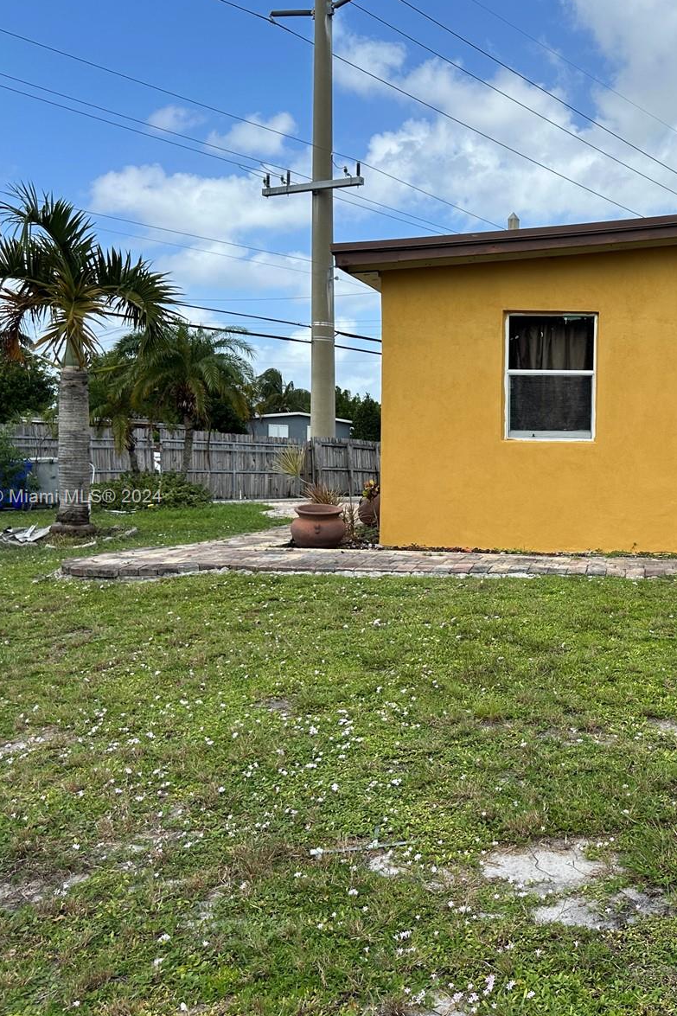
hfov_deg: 37.0
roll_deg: -1.2
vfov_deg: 55.8
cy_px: 498
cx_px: 578
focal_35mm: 34
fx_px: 959
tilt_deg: -2.9
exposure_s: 1/3472
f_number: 1.78
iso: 80
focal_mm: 6.86
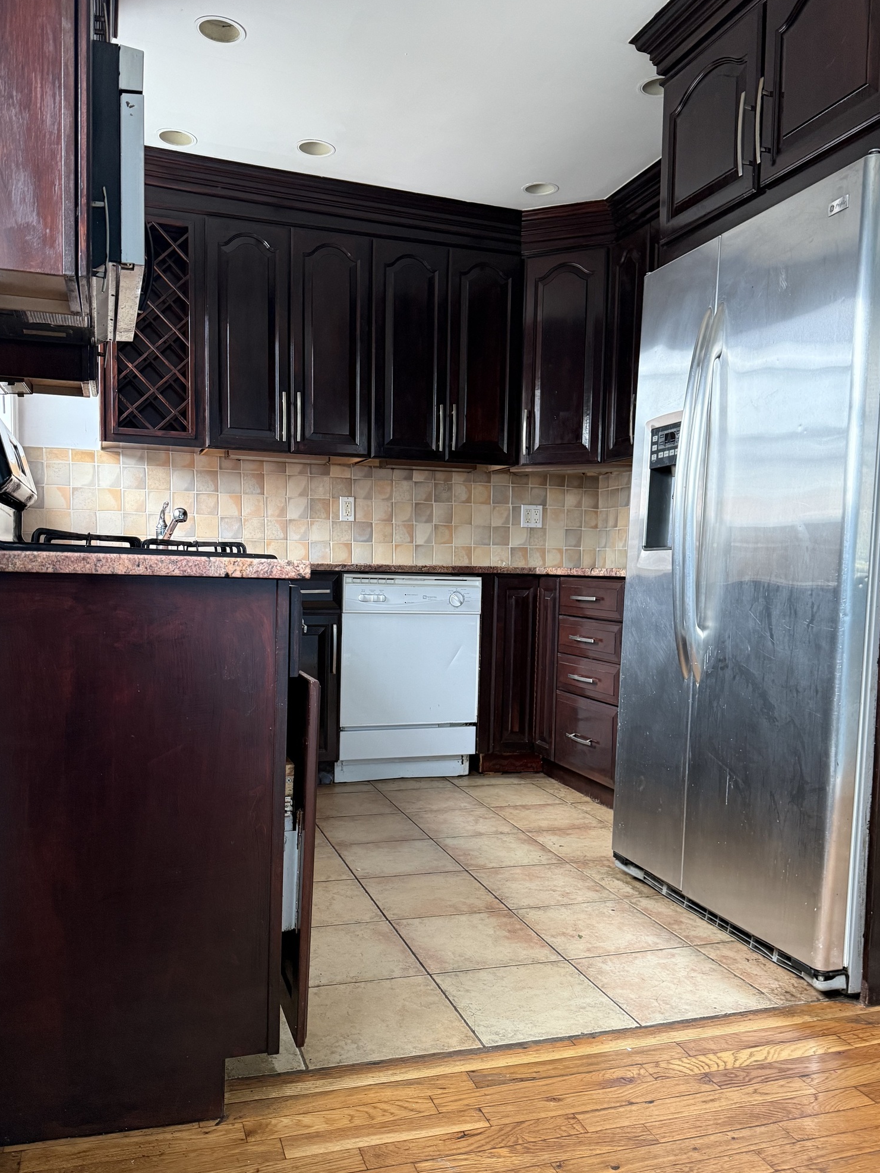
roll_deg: -1.6
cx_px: 453
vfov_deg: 63.4
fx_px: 949
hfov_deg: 49.7
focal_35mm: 28
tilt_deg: -4.2
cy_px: 633
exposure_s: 1/60
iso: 400
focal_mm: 6.76
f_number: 1.78
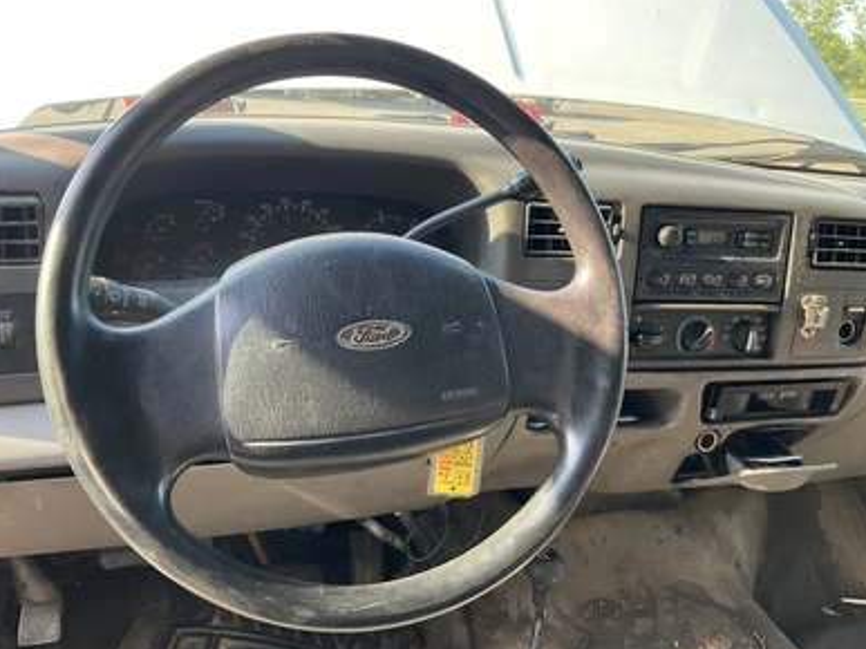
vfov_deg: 46.8
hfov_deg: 60.0
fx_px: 750
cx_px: 427
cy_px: 327
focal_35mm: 30
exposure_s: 1/122
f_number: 1.8
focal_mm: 3
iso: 50
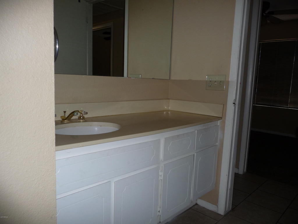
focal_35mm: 28
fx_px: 241
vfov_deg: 49.7
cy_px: 112
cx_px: 149
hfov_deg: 63.4
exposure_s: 1/30
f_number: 3.3
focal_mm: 4.7
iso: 100
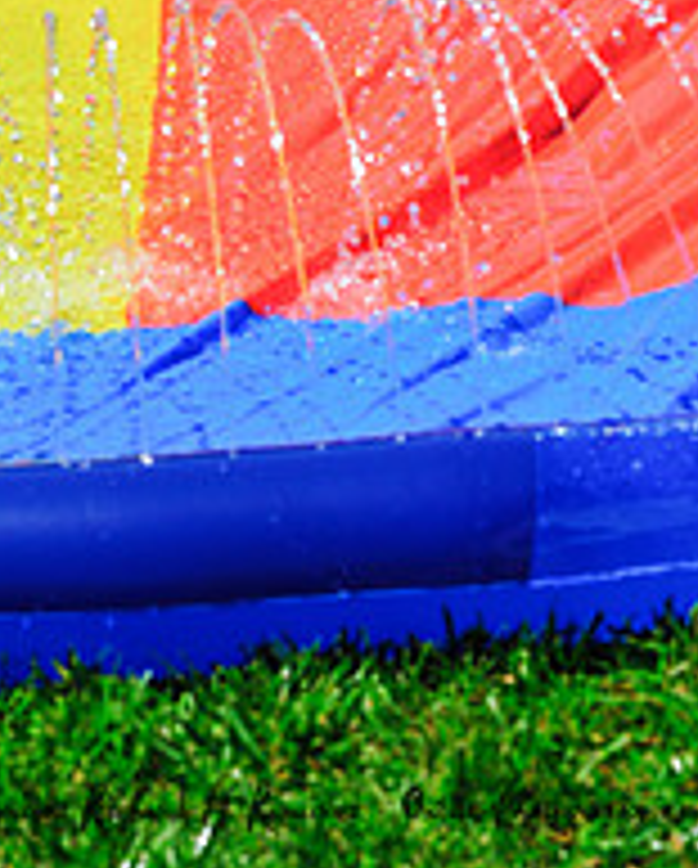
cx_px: 74
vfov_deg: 8.4
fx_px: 5899
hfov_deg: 6.8
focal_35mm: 229
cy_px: -85
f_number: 7.1
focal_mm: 70
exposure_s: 1/800
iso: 200
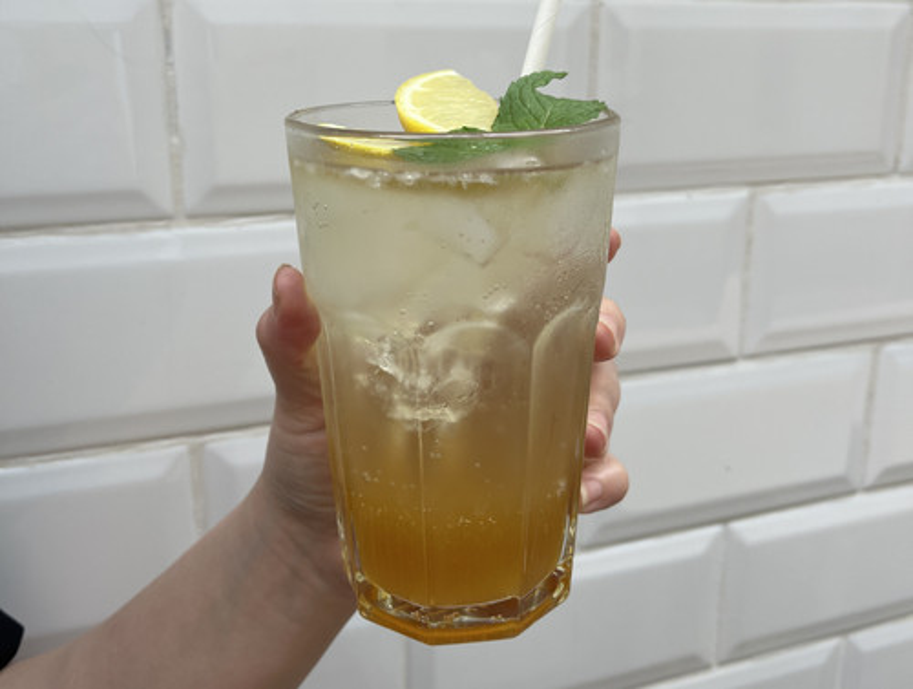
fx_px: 687
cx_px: 456
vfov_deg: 53.2
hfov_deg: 67.2
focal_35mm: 26
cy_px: 344
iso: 50
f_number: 1.6
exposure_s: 1/100
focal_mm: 5.1
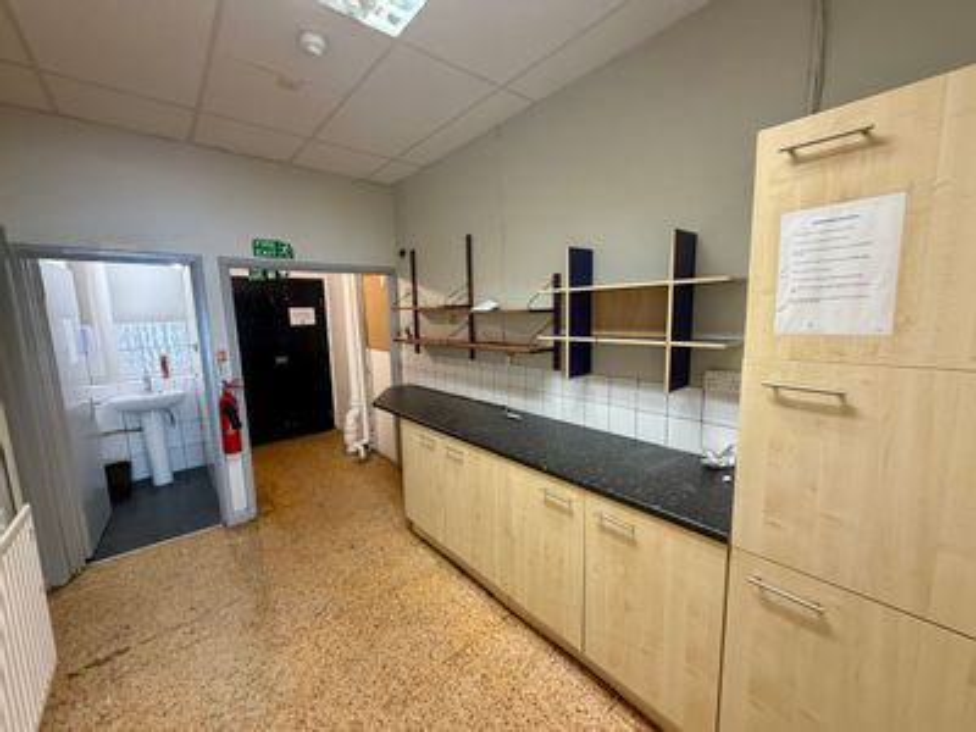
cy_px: 366
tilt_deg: -6.8
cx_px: 488
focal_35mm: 14
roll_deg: +1.9
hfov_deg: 102.1
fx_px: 395
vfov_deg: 85.7
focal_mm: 2.22
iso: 250
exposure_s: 1/50
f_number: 2.2
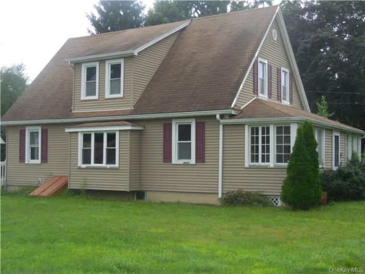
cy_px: 137
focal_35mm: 52
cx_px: 182
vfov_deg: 28.0
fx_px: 548
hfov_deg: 36.8
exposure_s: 1/160
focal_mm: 9.4
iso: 125
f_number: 4.3
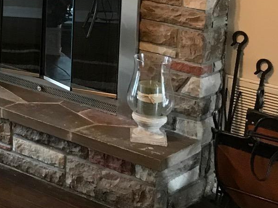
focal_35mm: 95
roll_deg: -1.5
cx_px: -155
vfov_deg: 14.9
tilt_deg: -6.6
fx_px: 763
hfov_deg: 18.1
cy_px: -57
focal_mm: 3.99
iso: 50
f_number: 1.8
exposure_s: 1/15
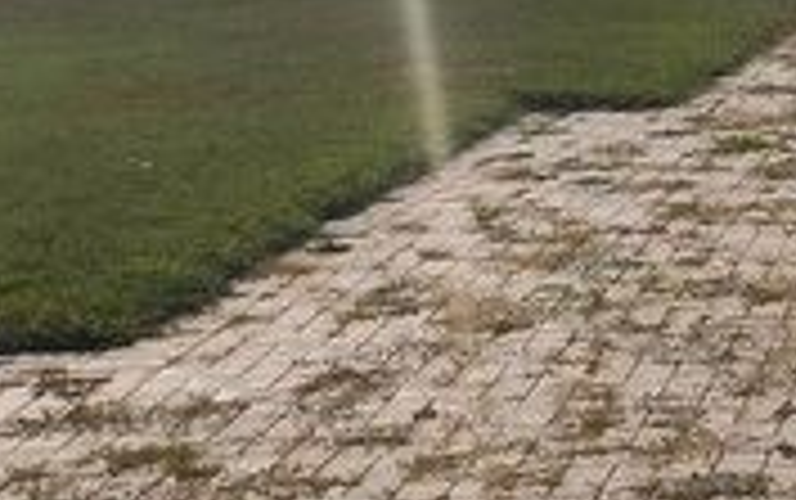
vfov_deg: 11.8
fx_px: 2389
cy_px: 41
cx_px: 1165
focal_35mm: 110
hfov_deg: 17.2
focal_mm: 5.56
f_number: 1.8
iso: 100
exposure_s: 1/5454
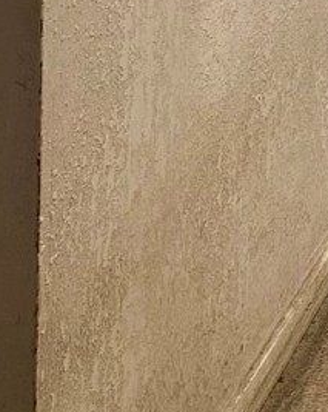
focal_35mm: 135
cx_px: 658
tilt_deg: -1.7
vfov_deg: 12.5
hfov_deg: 10.5
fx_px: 1641
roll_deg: -1.4
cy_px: -417
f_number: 1.78
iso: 160
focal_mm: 6.86
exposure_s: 1/120
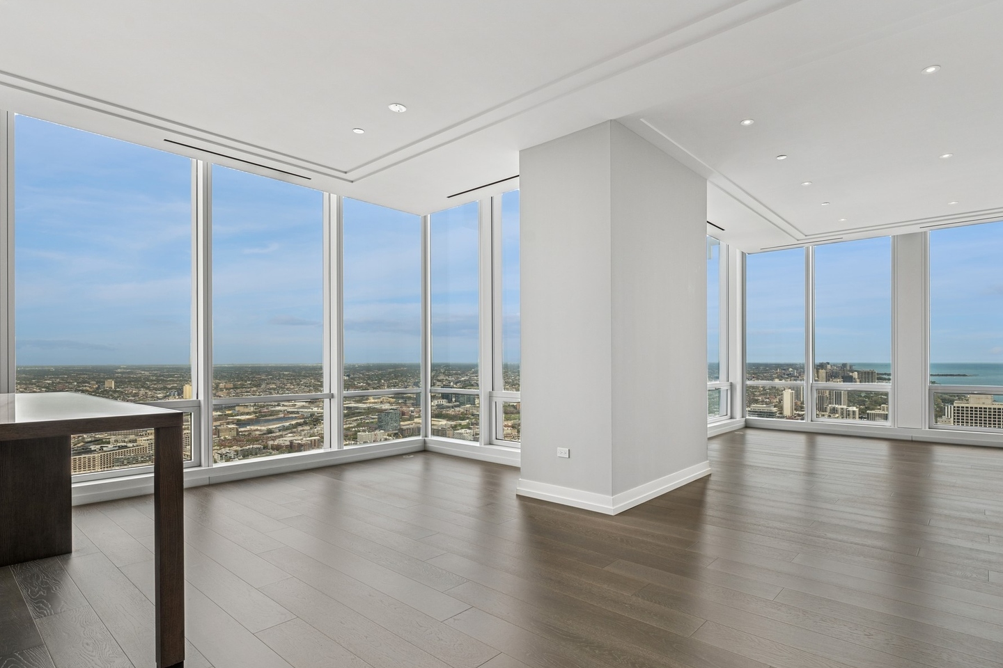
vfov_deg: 67.2
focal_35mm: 18
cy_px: 370
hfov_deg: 89.6
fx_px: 501
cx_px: 563
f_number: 8
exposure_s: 1/200
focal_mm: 16
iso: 320
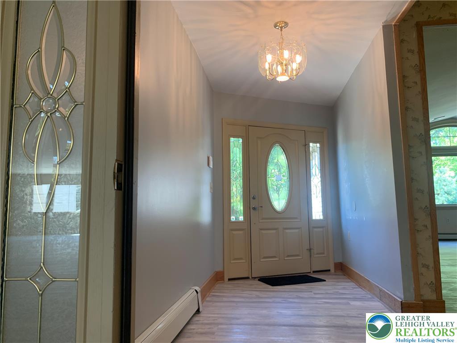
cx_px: 228
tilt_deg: +2.4
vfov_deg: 53.1
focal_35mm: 26
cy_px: 172
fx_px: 343
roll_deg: +1.2
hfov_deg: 67.3
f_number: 1.8
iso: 50
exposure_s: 1/60
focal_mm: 4.25
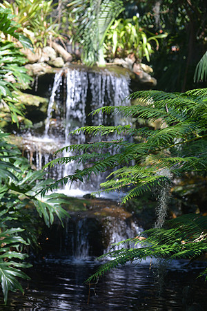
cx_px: 104
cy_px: 156
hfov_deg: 13.7
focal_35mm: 100
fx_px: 862
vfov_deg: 20.4
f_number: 6.3
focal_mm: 100
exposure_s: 1/125
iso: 400
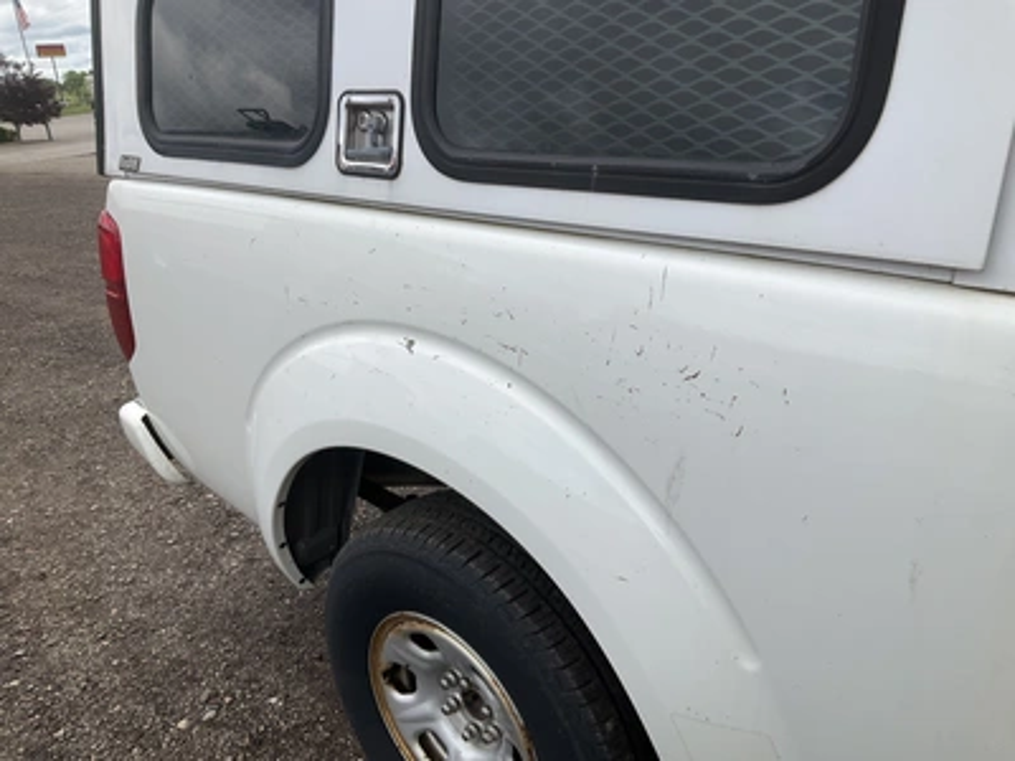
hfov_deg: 61.7
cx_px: 508
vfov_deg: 48.2
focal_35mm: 29
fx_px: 850
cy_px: 380
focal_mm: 3
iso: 25
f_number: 1.8
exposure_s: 1/1626
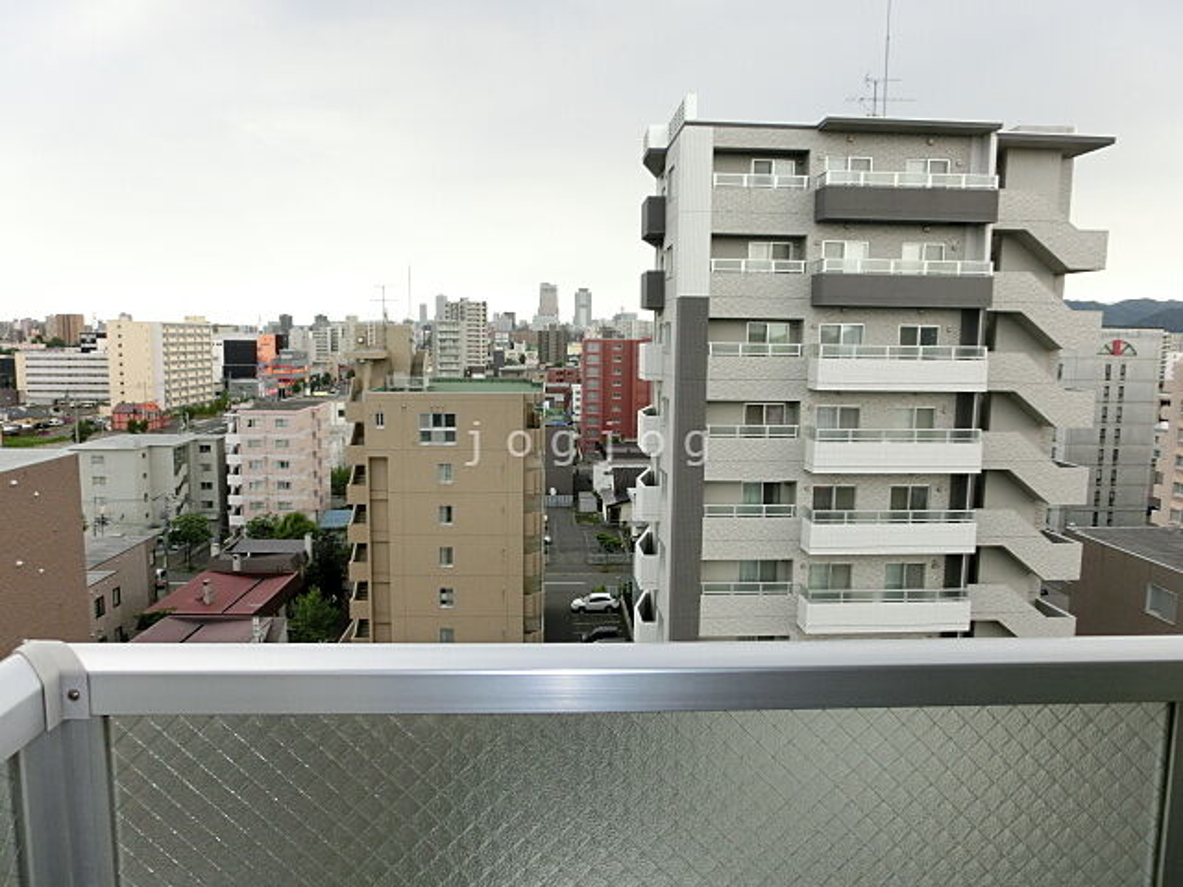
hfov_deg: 71.6
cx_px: 592
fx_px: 820
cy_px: 444
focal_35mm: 24
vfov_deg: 56.8
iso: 80
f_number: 3
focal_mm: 4.24
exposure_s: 1/250
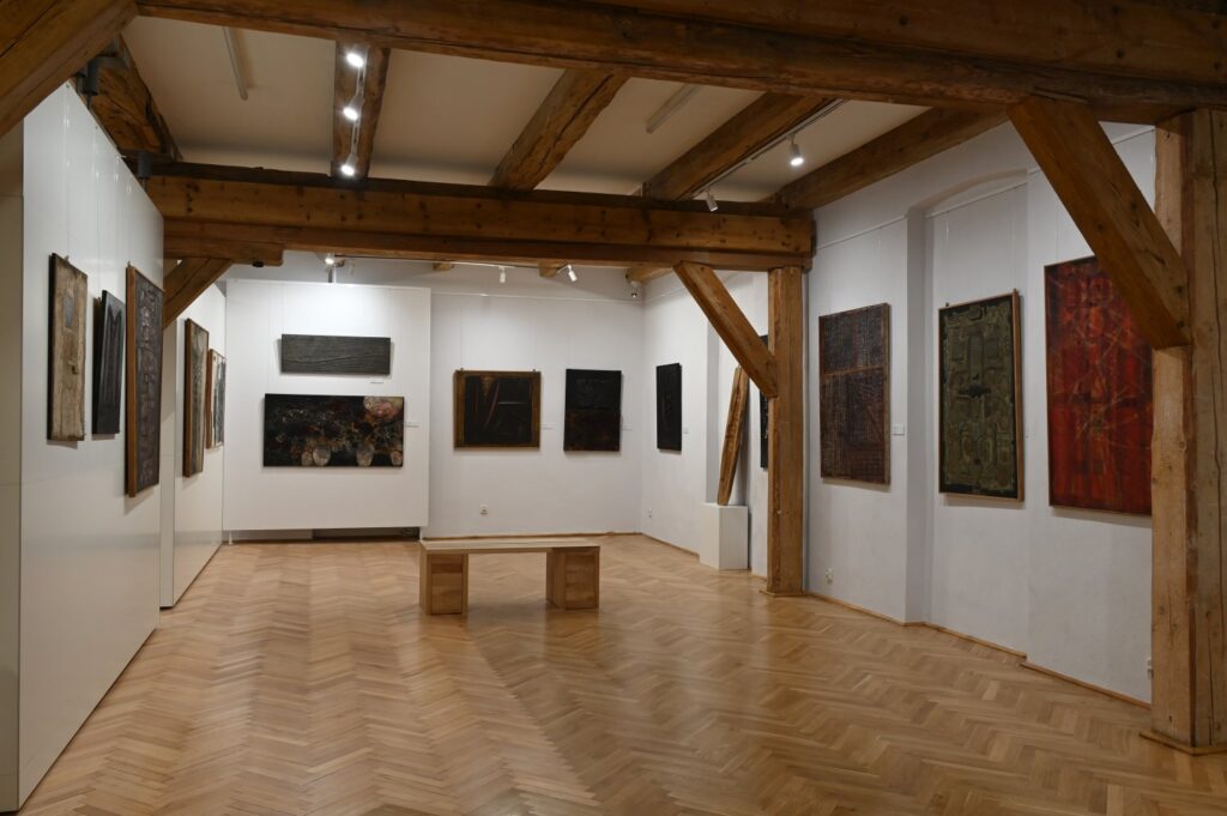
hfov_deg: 63.7
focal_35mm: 29
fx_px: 988
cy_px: 408
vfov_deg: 44.9
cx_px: 614
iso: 640
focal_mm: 29
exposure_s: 1/4
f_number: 11
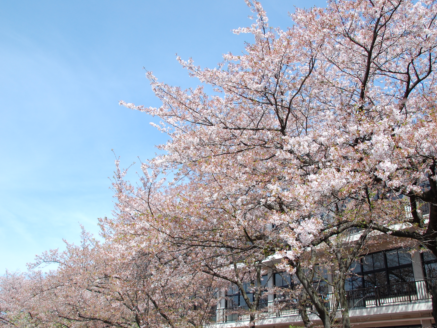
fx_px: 454
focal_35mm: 36
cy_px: 165
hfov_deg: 51.3
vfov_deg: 39.7
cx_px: 228
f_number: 8
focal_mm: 22
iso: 200
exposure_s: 1/250
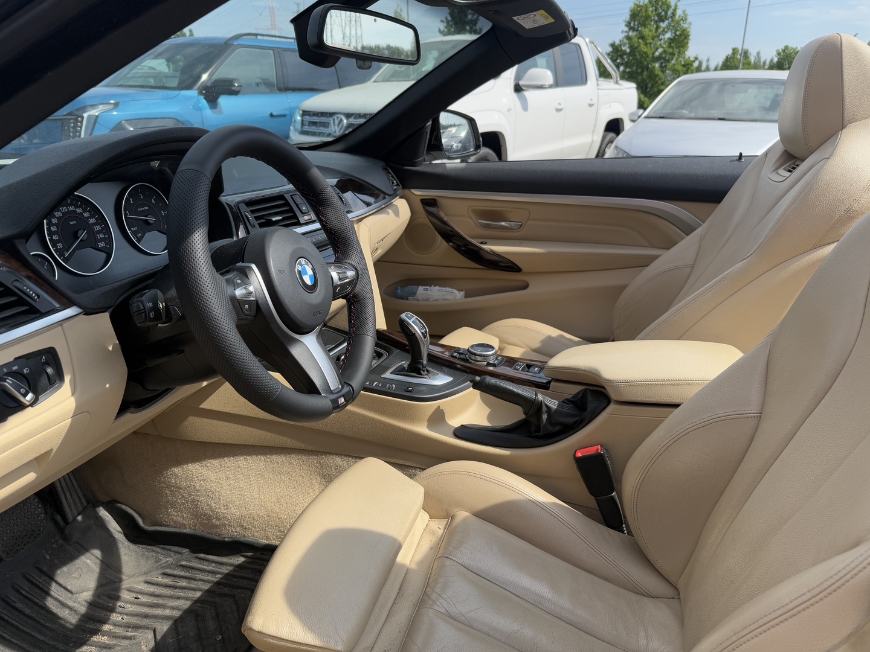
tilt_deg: -20.5
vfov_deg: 56.8
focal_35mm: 24
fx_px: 603
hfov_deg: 71.6
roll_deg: +0.8
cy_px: 326
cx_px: 435
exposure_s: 1/3021
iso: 100
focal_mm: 6.76
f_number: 1.78
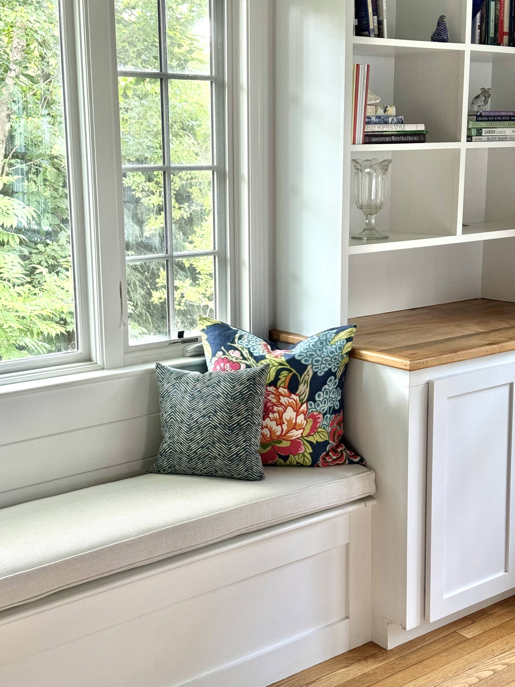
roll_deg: +0.1
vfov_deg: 39.7
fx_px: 952
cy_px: 344
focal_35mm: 48
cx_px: 258
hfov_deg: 30.3
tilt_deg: -11.9
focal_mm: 6.76
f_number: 1.78
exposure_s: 1/60
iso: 200
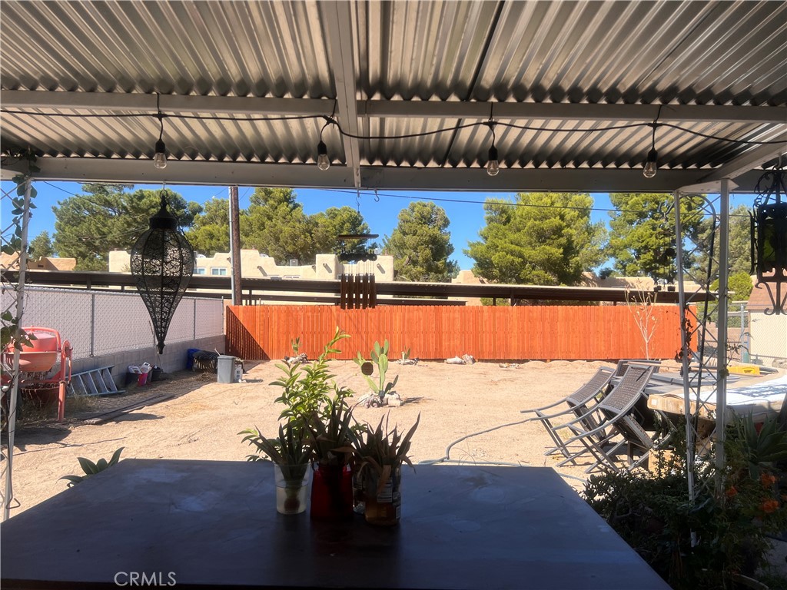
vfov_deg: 53.1
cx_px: 394
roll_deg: -1.5
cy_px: 295
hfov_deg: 67.3
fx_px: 591
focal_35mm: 26
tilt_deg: -0.9
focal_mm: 5.7
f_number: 1.5
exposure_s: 1/3257
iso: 50
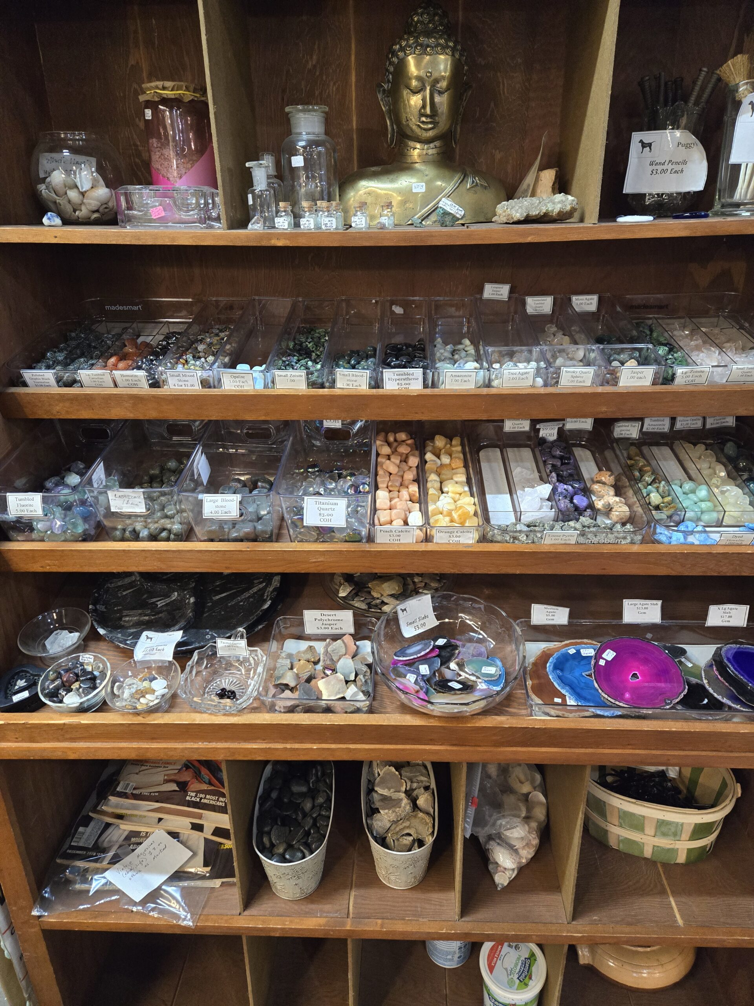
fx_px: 668
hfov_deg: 58.9
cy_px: 503
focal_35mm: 23
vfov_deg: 73.9
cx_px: 377
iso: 800
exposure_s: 1/120
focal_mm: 5.4
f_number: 1.8
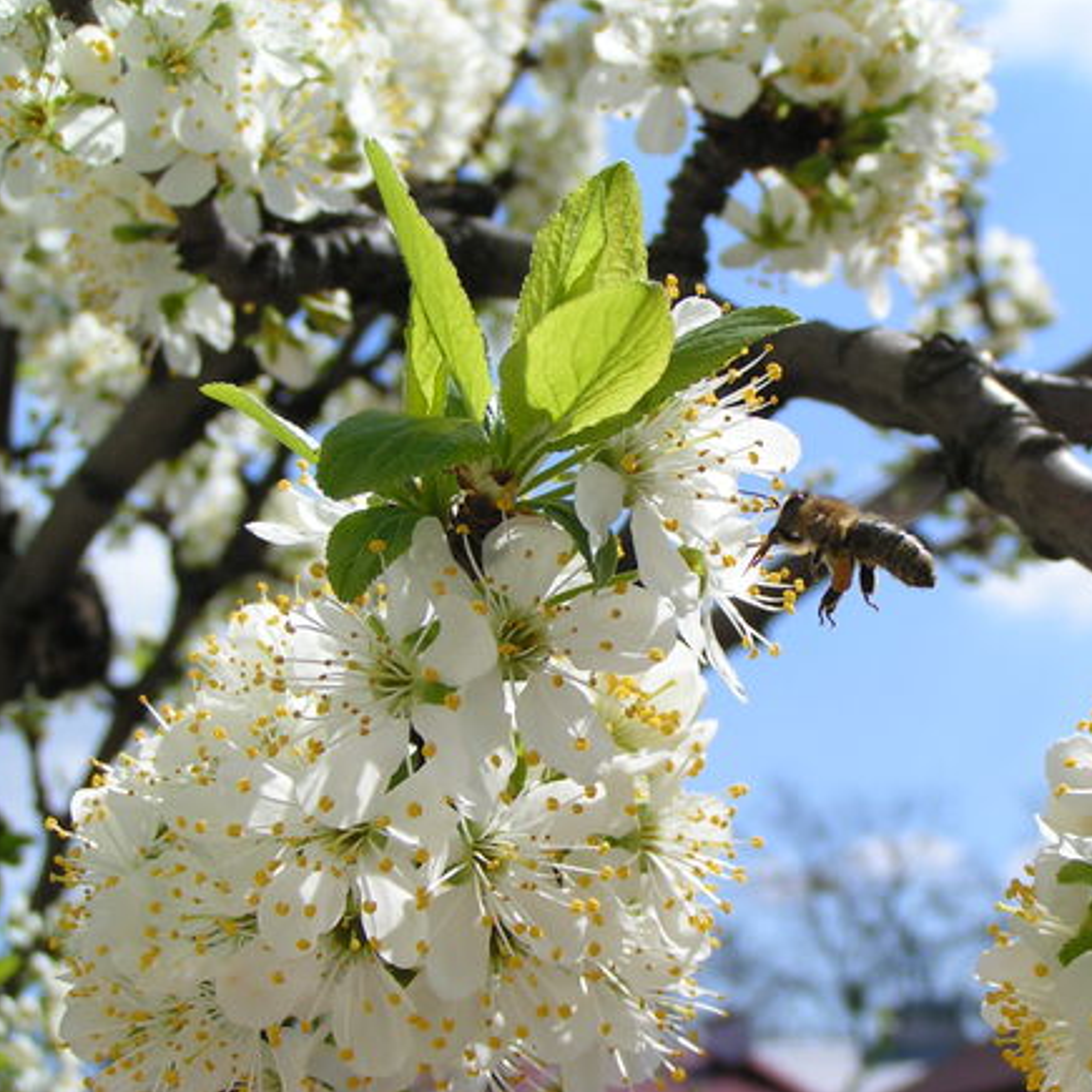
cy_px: 545
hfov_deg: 23.0
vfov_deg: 23.1
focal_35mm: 75
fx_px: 2677
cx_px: 710
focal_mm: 9.7
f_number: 5
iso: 50
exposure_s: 1/800
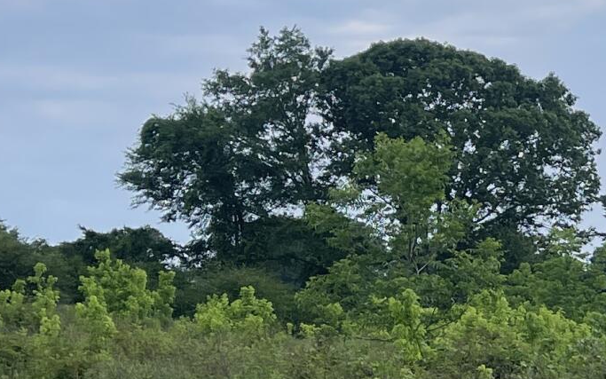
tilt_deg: -3.6
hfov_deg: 16.2
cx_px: 823
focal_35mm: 121
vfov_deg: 10.7
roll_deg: +2.6
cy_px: 450
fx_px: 1999
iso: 32
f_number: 1.6
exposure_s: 1/3165
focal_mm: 5.1
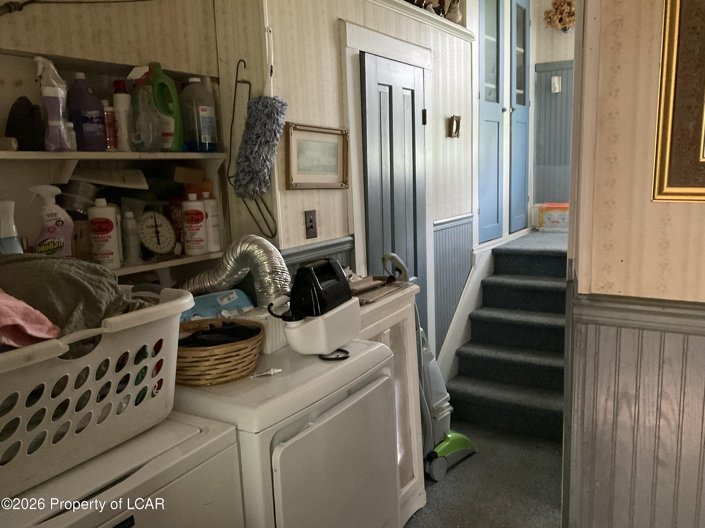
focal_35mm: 29
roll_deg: +1.9
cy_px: 264
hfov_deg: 61.7
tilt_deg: -8.5
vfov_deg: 48.2
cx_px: 352
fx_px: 591
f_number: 1.8
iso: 400
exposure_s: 1/30
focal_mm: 3
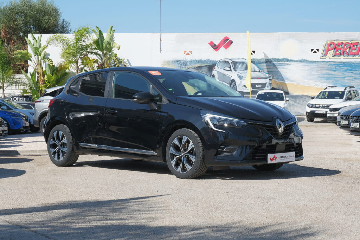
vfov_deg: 20.3
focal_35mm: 67
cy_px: 120
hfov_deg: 30.1
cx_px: 180
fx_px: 670
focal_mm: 44.5
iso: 160
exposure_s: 1/200
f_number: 9
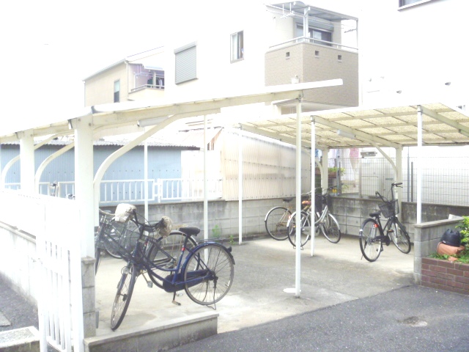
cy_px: 176
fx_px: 474
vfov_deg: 40.7
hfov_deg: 52.6
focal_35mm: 35
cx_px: 234
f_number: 3.5
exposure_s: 1/160
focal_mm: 6.3
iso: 200
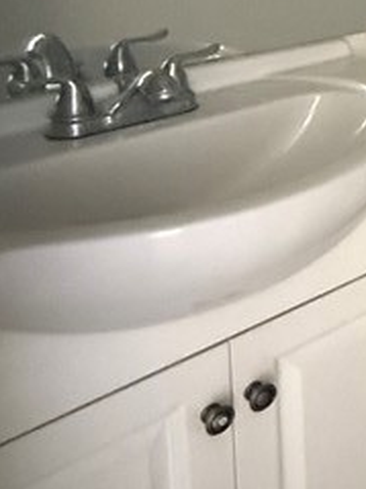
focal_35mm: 60
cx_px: 748
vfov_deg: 28.8
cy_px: -65
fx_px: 847
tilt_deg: -5.4
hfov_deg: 17.2
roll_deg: -1.2
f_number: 2.2
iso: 1600
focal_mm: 2.22
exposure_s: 1/40
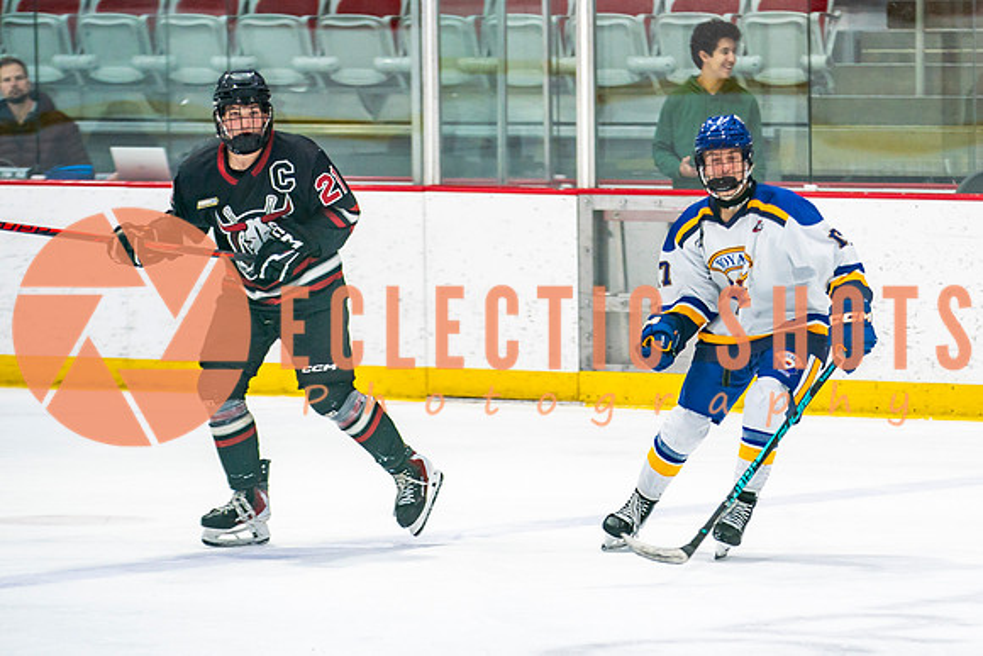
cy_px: 361
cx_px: 782
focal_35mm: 263
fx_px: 7174
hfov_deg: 7.8
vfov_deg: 5.2
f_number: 3.2
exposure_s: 1/640
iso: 500
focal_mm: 145
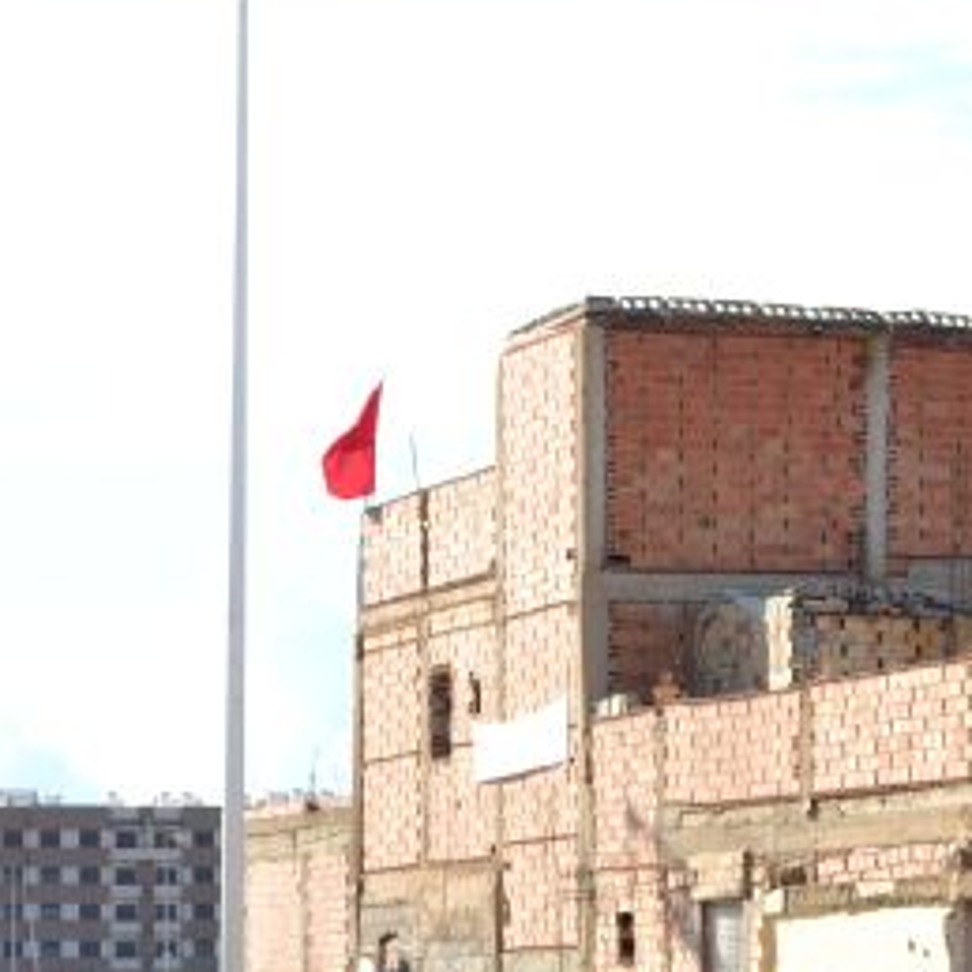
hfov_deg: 10.1
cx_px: 878
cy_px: 743
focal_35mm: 173
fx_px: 5497
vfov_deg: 10.1
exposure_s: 1/250
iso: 100
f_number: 8
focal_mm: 55
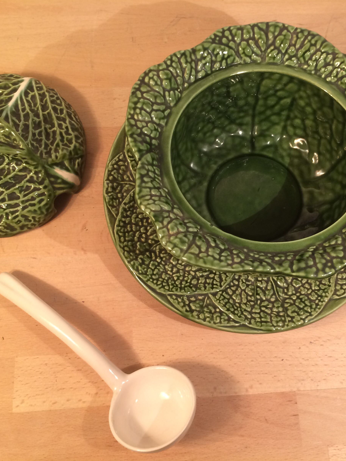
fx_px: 520
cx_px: 206
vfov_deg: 47.9
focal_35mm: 39
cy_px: 229
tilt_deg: -68.9
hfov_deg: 36.7
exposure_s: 1/33
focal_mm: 4.15
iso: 100
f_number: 2.2
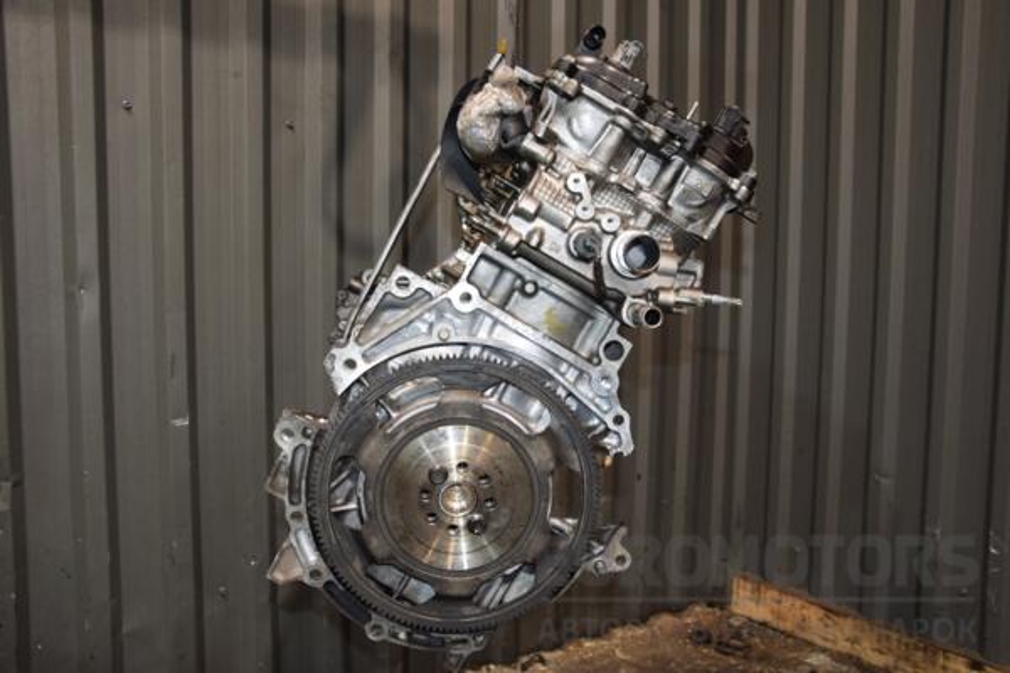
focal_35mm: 32
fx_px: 884
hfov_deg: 59.5
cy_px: 336
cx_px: 505
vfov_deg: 41.7
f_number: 5
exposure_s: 1/60
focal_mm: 21
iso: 800
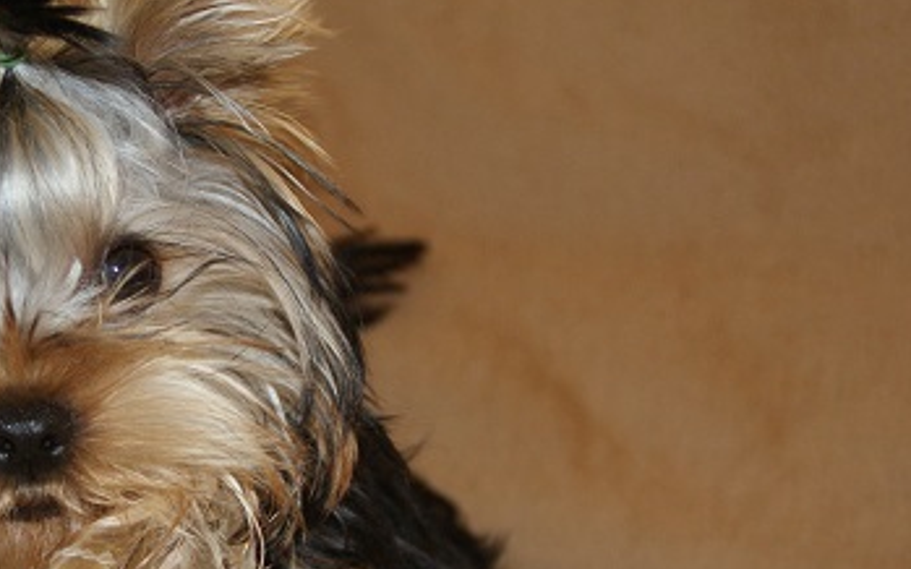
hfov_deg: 24.4
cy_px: 394
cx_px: 227
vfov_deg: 15.5
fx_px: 2085
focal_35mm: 84
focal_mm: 30
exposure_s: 1/60
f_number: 5.6
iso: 400
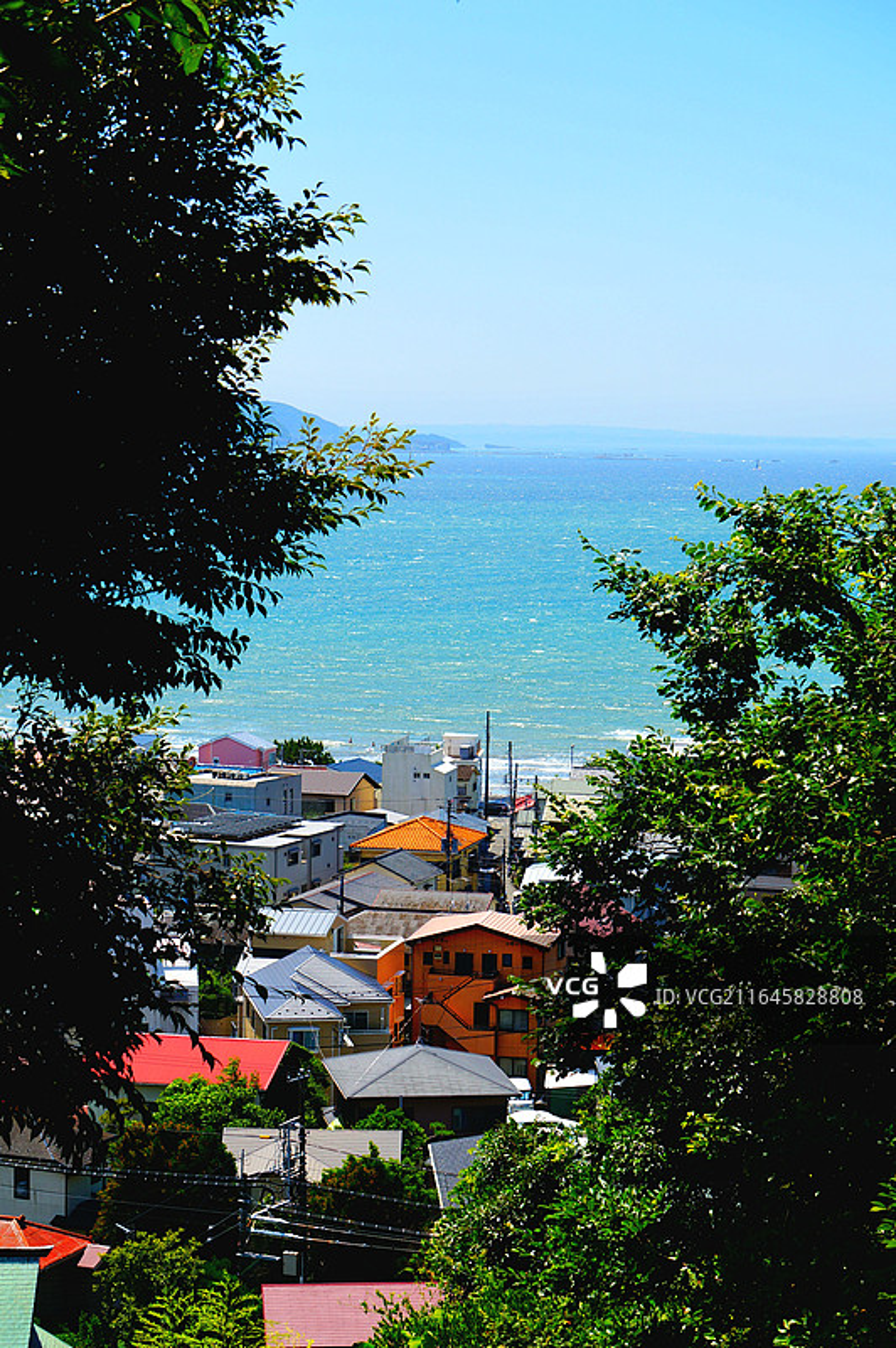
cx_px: 448
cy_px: 674
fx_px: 3085
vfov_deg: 24.6
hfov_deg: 16.5
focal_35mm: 82
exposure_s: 1/250
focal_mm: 55
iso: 100
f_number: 9
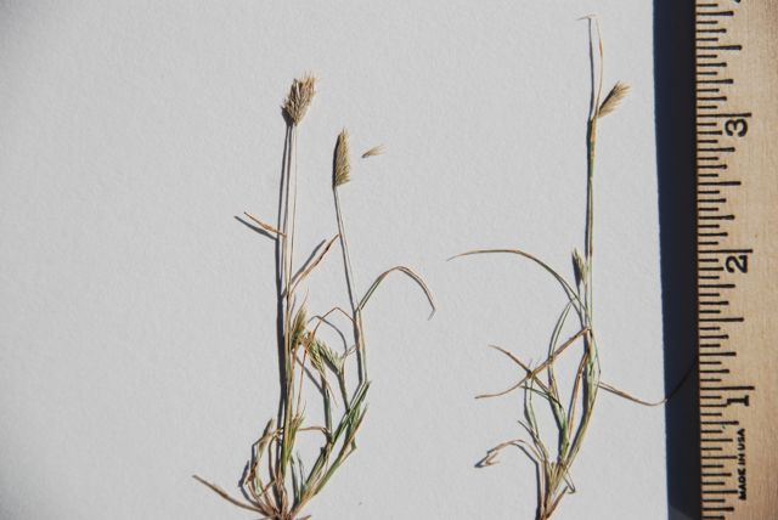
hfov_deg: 10.5
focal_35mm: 195
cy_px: 260
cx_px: 389
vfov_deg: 7.1
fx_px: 4218
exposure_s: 1/1250
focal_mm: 130
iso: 100
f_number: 5.6
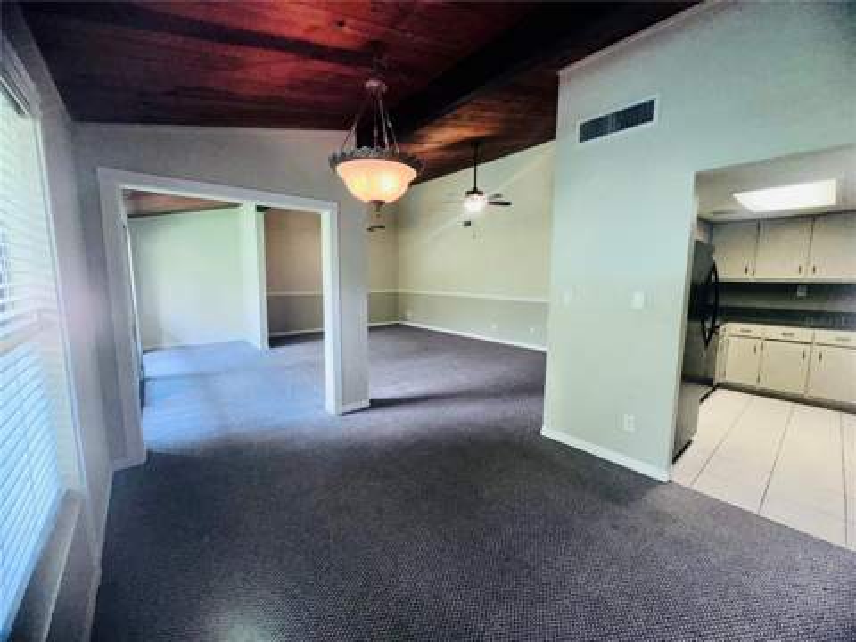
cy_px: 321
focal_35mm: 14
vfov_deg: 85.7
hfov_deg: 102.1
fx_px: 346
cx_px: 428
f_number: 2.2
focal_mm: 2.22
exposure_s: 1/104
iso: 80
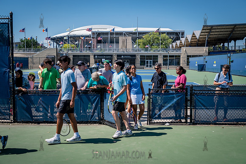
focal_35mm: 42
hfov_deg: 46.0
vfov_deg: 31.5
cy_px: 82
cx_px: 123
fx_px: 290
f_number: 4
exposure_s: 1/800
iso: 100
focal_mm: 42
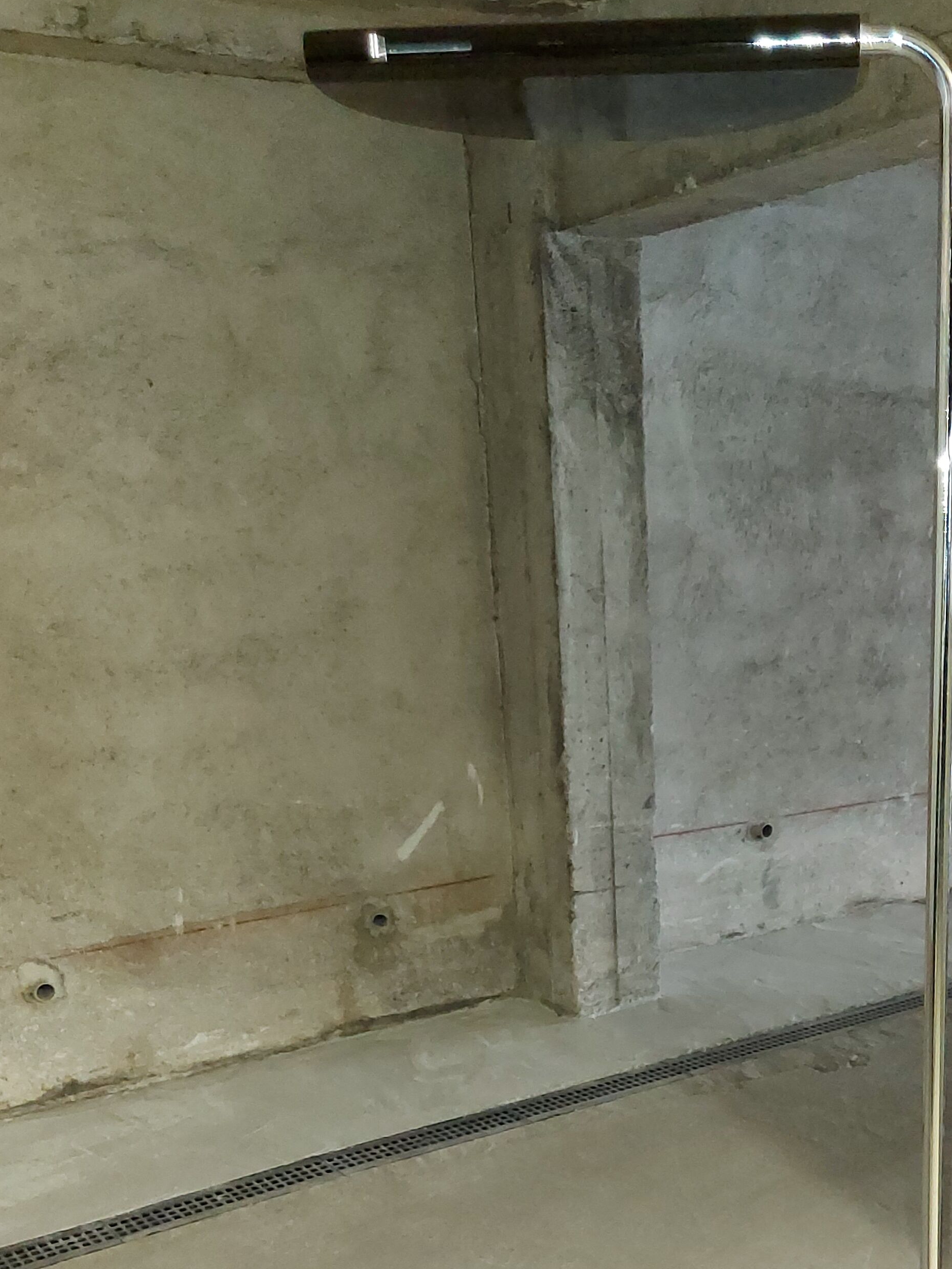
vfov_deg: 39.7
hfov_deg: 31.3
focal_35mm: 45
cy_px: 1086
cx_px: 775
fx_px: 1650
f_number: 1.8
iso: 640
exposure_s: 1/33
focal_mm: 5.23
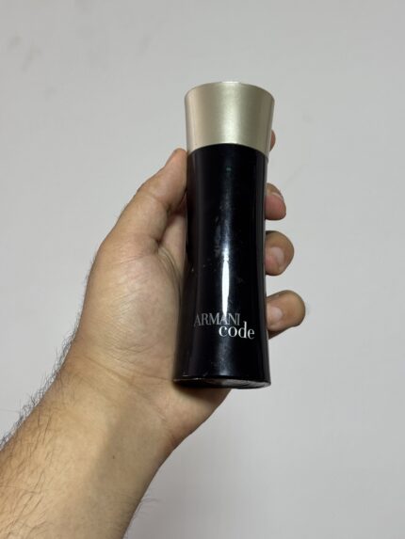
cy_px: 270
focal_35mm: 48
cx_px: 202
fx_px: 749
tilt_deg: -16.8
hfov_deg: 30.3
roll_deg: -3.8
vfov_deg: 39.6
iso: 80
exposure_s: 1/50
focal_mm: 6.76
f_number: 1.78
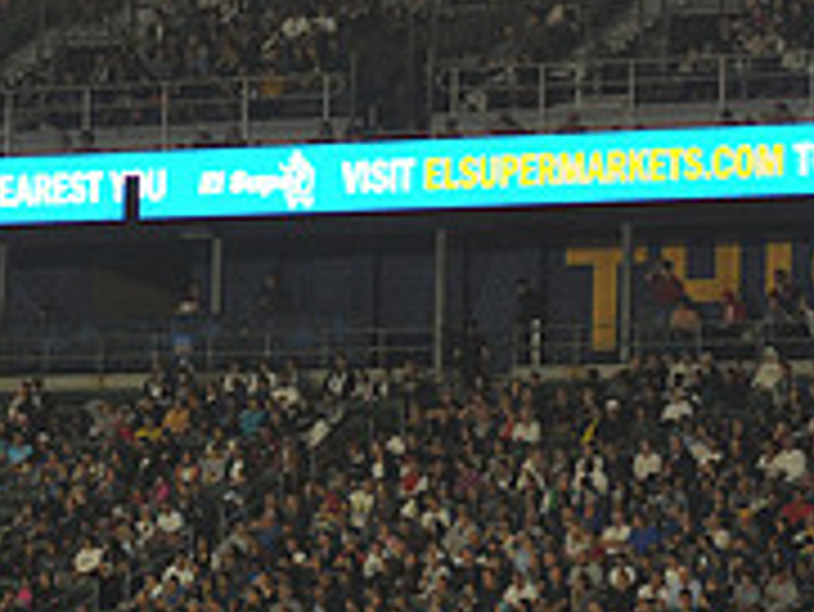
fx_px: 8400
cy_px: 243
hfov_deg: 5.5
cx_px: 144
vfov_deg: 4.2
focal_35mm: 357
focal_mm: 116
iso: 1250
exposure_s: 1/1000
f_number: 2.8
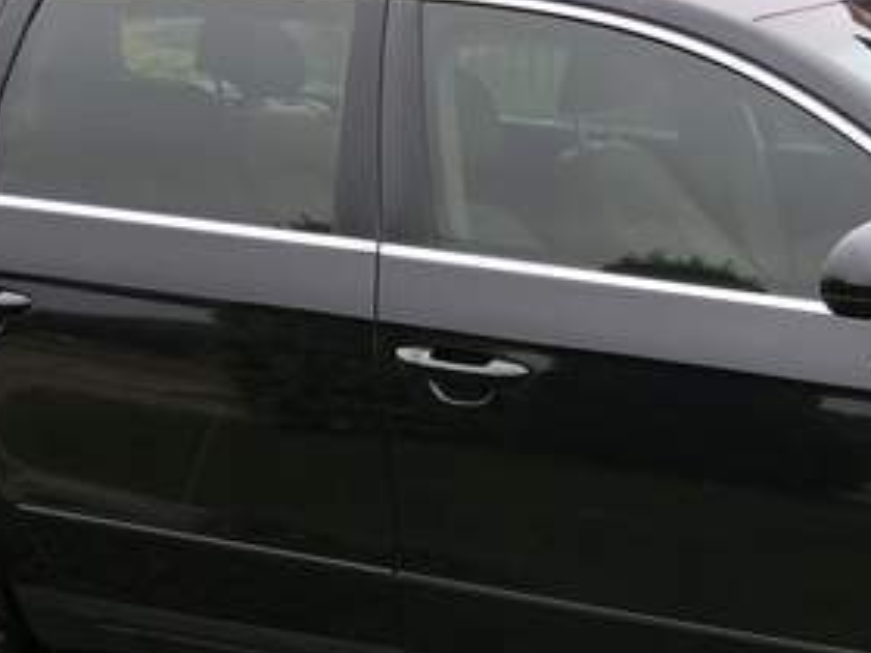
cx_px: 751
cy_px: 676
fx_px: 2088
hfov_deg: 23.1
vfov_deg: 17.3
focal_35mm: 83
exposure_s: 1/120
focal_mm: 3.99
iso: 25
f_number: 1.8
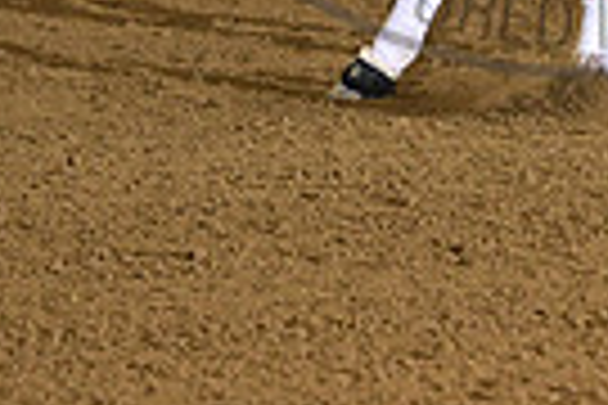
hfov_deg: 2.4
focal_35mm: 859
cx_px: 585
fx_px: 14506
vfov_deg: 1.6
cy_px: -434
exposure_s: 1/200
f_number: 4
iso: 2500
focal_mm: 200
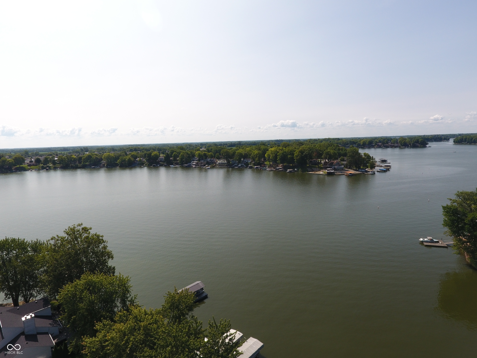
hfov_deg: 81.7
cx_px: 238
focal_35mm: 20
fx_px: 276
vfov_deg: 66.0
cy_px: 179
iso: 100
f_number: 2.8
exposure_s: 1/1035
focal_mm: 3.61
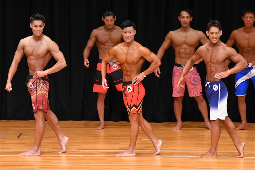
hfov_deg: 8.1
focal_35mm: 255
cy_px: 85
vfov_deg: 5.4
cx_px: 128
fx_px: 1805
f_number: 5.6
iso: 4000
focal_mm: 170
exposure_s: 1/400
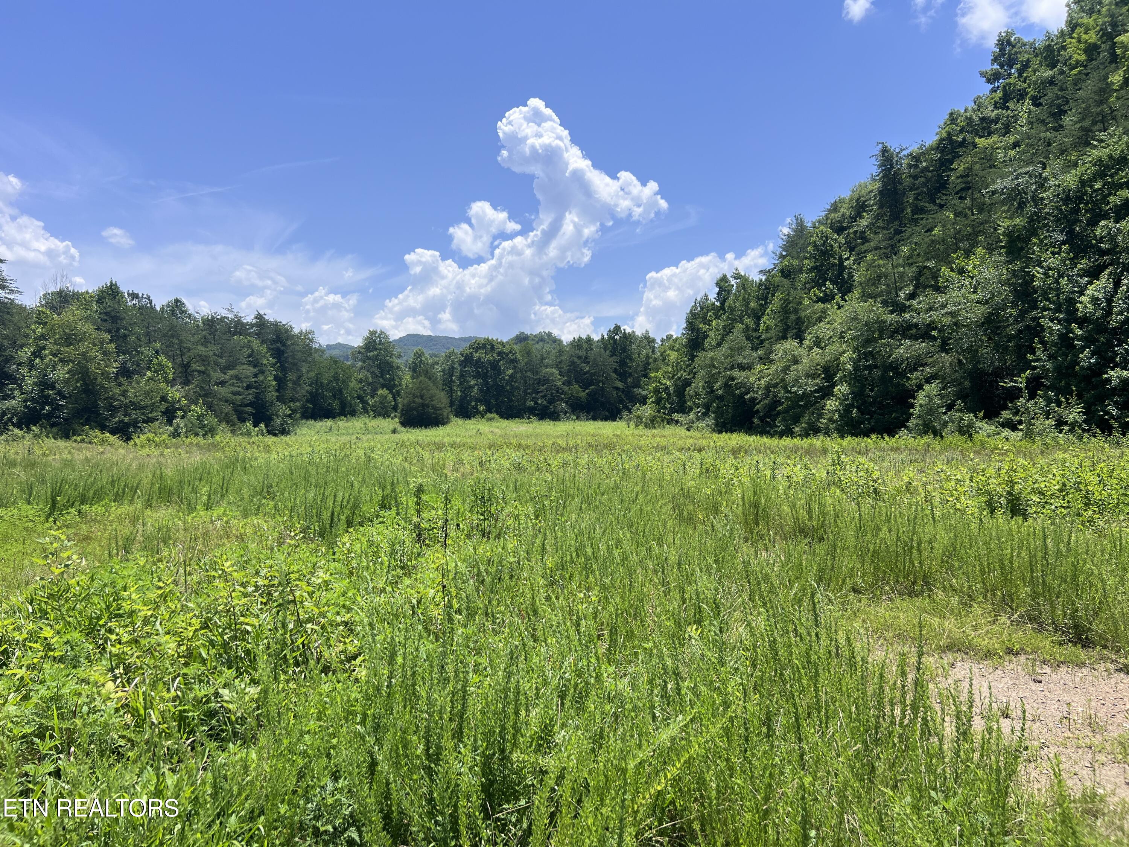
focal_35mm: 26
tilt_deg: +0.3
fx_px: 848
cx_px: 564
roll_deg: -0.6
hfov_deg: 67.3
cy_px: 424
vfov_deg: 53.1
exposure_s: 1/4630
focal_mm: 5.7
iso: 50
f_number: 1.5
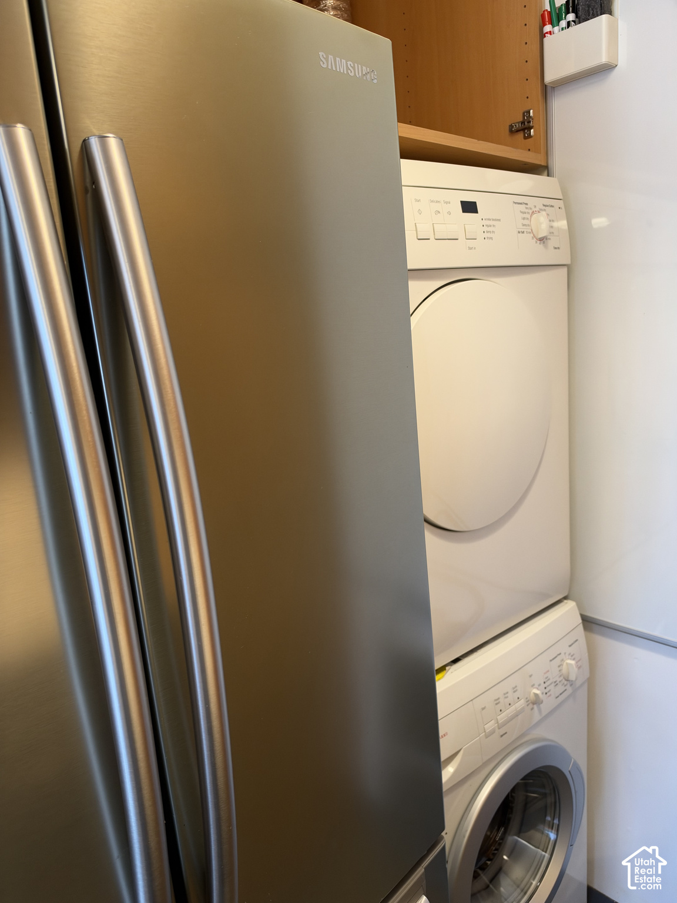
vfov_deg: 71.6
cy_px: 452
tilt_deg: -11.8
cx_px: 338
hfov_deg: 56.8
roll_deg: +4.8
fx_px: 626
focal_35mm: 24
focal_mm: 6.93
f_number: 1.8
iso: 320
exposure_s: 1/117
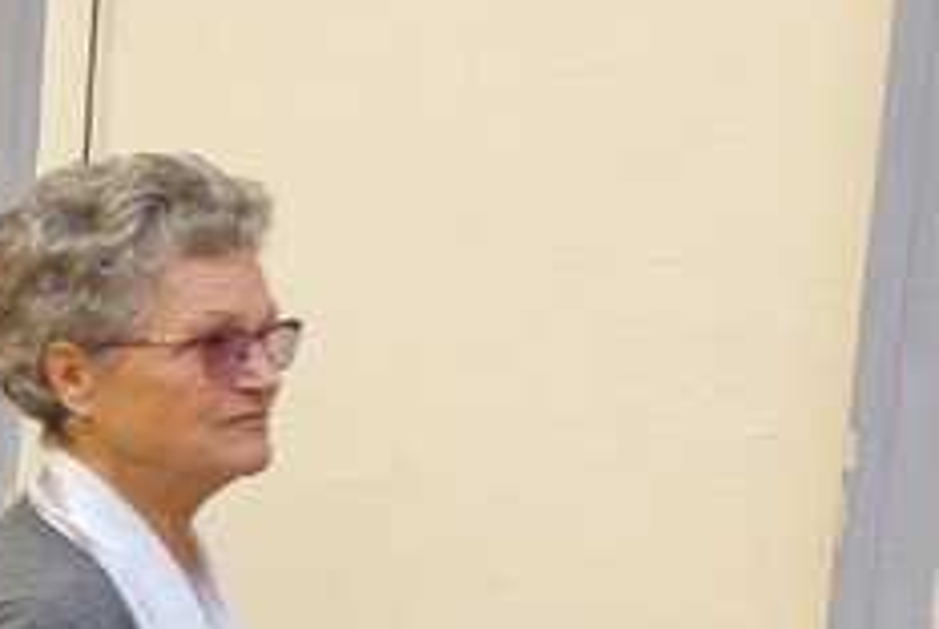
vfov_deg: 11.8
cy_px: 790
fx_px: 2977
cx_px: -705
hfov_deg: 15.6
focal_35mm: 114
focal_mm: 4.7
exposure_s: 1/100
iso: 83
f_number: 1.79
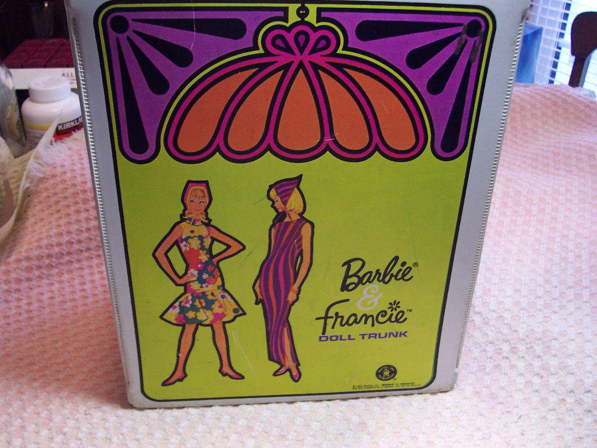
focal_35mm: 37
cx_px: 298
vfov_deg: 38.7
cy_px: 224
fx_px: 638
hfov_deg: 50.1
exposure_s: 1/30
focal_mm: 5.6
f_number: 2.8
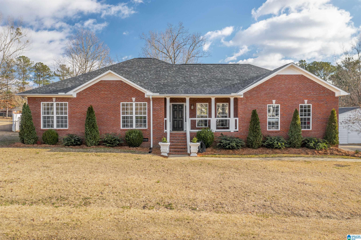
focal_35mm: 28
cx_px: 180
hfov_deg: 65.5
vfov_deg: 46.4
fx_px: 281
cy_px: 120
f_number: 3.5
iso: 100
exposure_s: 1/320
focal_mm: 10.26
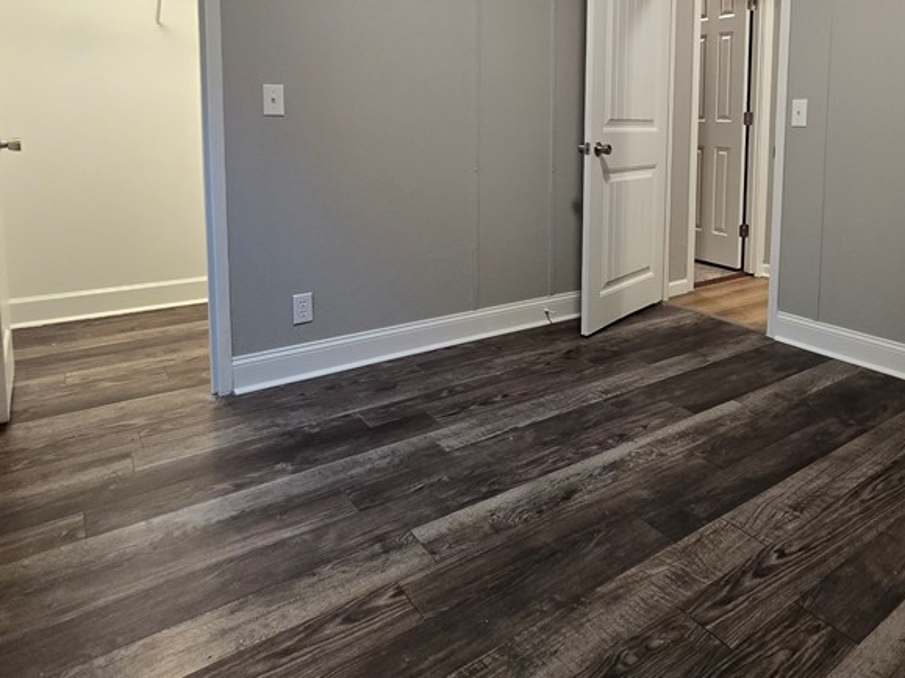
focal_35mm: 23
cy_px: 187
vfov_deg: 56.6
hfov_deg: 70.6
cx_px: 639
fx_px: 601
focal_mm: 2.2
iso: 400
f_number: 2.2
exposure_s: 1/60
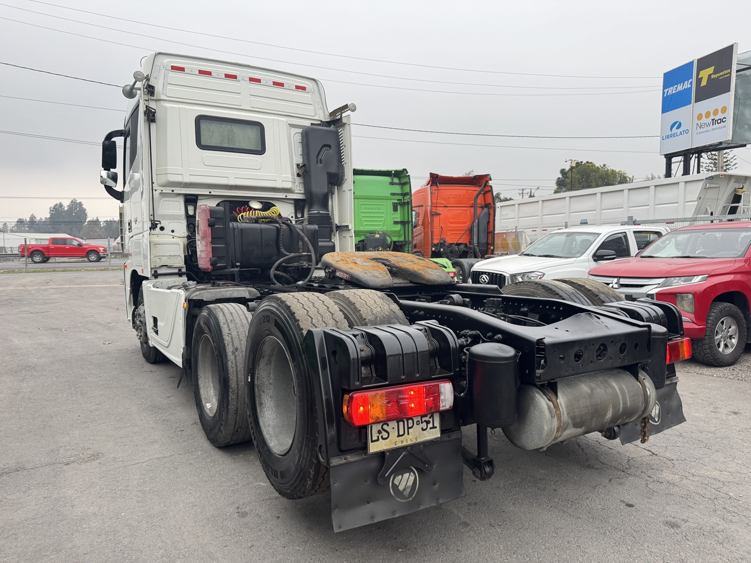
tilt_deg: -3.3
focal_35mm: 24
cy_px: 282
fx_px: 521
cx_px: 376
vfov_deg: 56.8
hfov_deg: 71.6
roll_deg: +0.5
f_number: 1.78
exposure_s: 1/121
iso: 100
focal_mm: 6.76
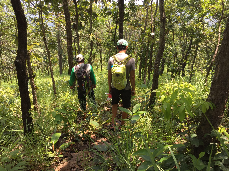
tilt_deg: -25.8
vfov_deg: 48.2
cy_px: 86
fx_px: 192
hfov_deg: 61.7
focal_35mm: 29
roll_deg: -1.5
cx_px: 114
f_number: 2.2
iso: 32
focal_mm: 4.15
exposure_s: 1/444
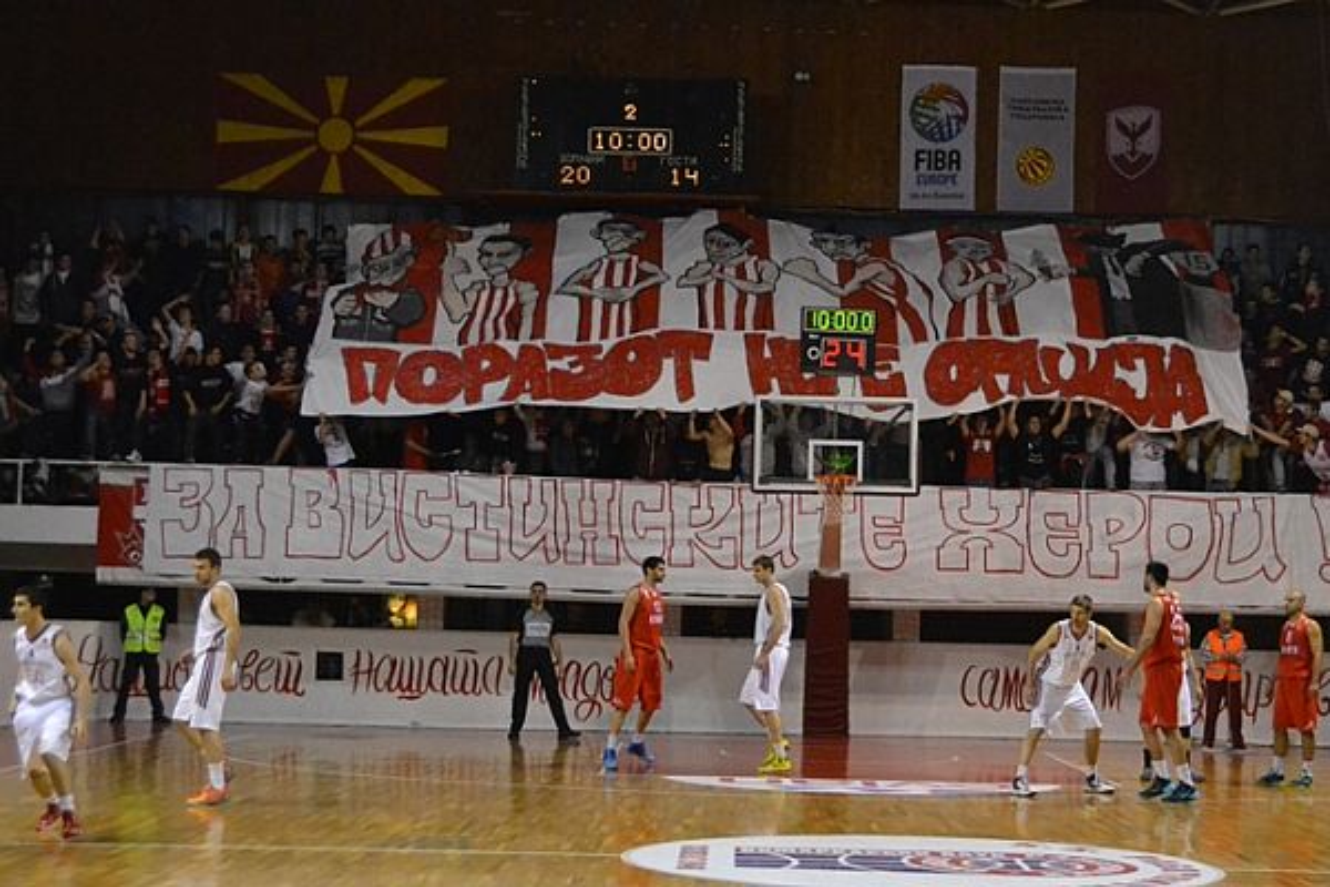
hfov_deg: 41.1
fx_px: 1773
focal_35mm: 48
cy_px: 444
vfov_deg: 28.1
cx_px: 665
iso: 3200
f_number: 4.5
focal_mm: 32
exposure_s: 1/250
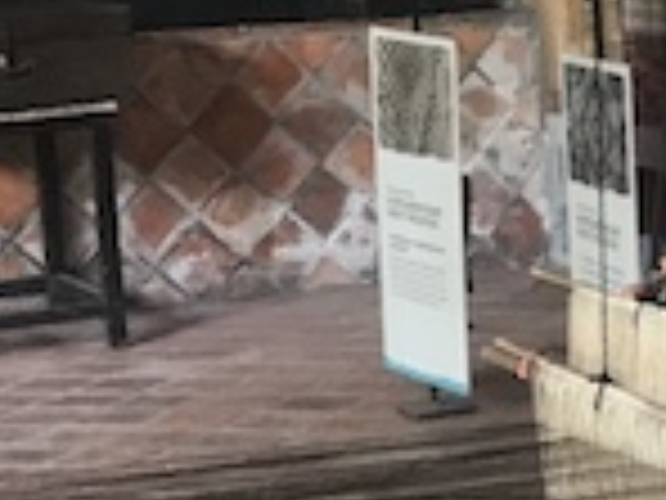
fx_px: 2751
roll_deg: +0.8
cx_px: 1148
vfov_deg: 10.4
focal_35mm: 143
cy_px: 322
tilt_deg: -10.1
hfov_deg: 12.7
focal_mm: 3.99
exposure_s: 1/25
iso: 40
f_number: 1.8
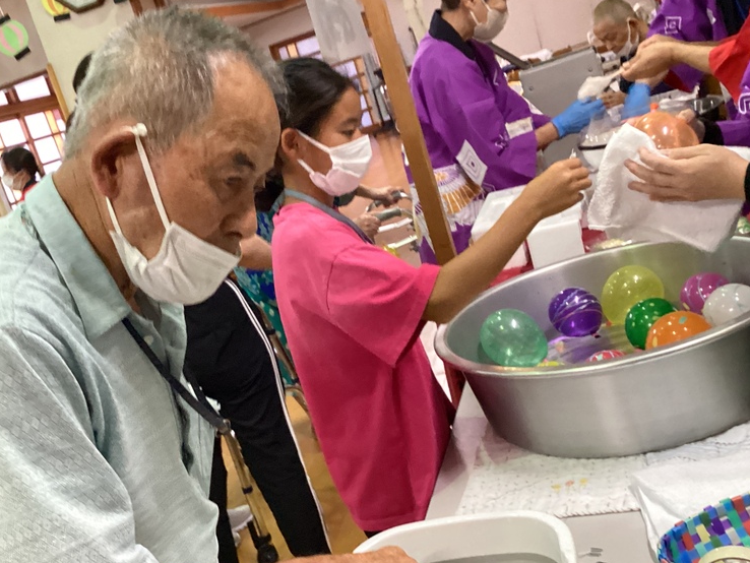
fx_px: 910
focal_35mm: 42
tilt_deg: -3.7
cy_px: 257
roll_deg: +19.7
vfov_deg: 34.3
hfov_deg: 44.2
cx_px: 254
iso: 400
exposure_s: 1/60
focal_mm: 3.3
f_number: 2.4
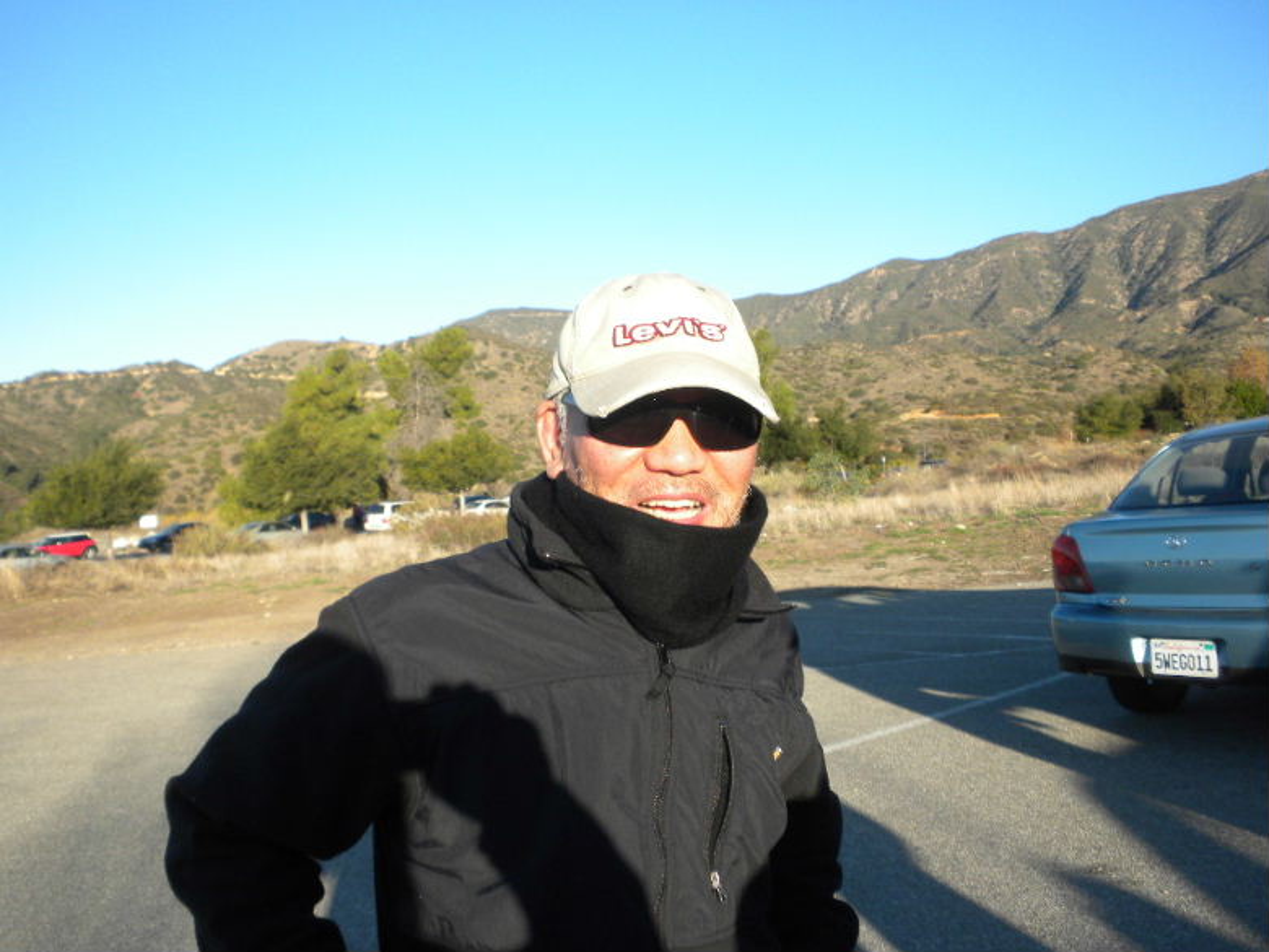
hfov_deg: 50.1
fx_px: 1356
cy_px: 476
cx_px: 634
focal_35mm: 37
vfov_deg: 38.7
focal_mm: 6.6
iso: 126
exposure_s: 1/622
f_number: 3.5
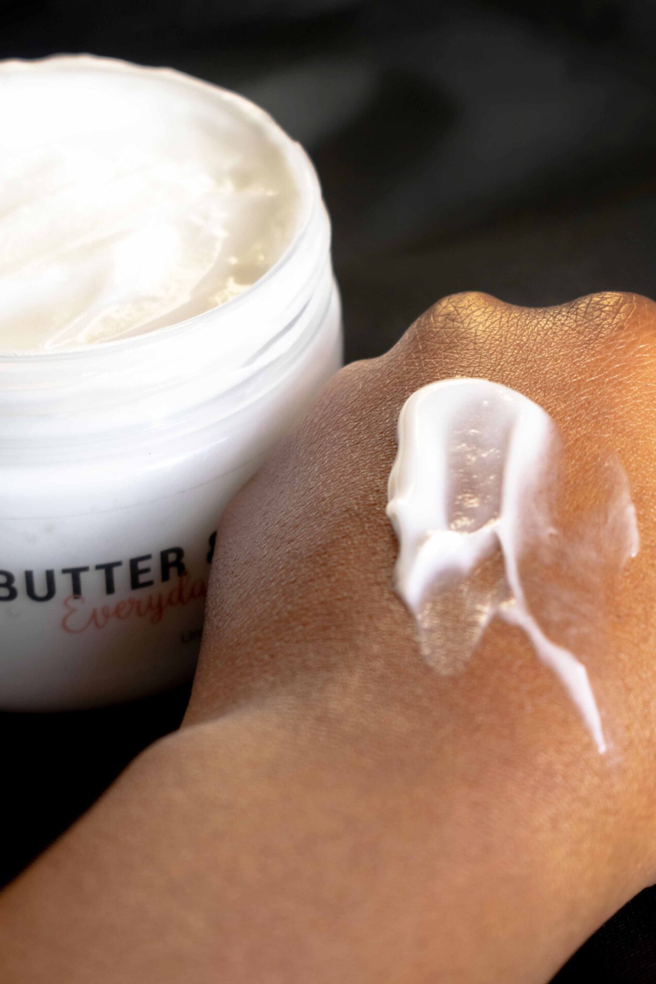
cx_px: 271
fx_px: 2733
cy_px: 489
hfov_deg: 13.7
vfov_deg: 20.4
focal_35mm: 100
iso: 400
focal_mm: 50
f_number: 5.6
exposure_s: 1/125
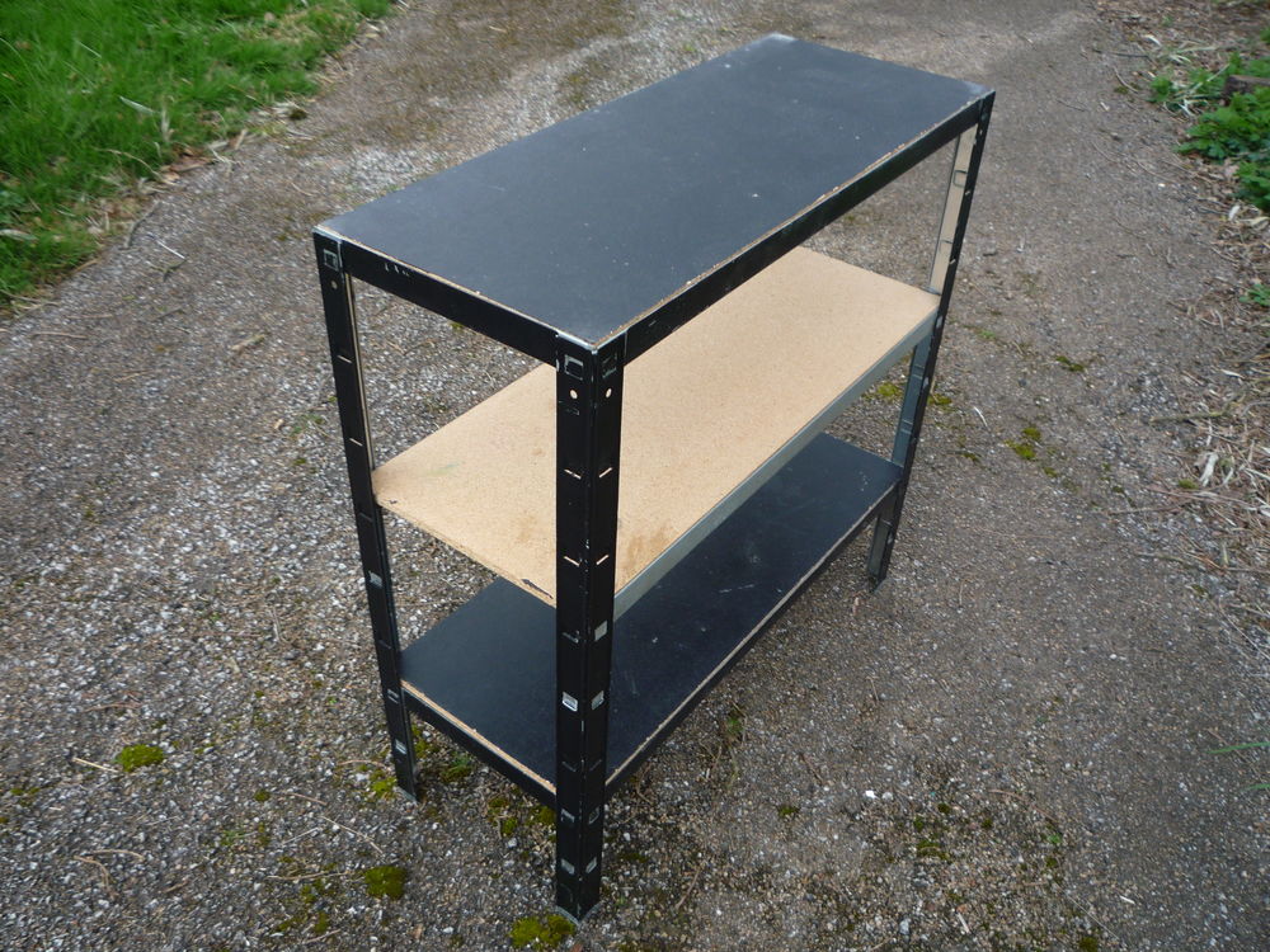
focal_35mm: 30
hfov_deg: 60.0
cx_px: 635
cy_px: 476
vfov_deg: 46.8
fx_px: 1101
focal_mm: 5.2
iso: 100
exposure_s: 1/50
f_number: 3.3
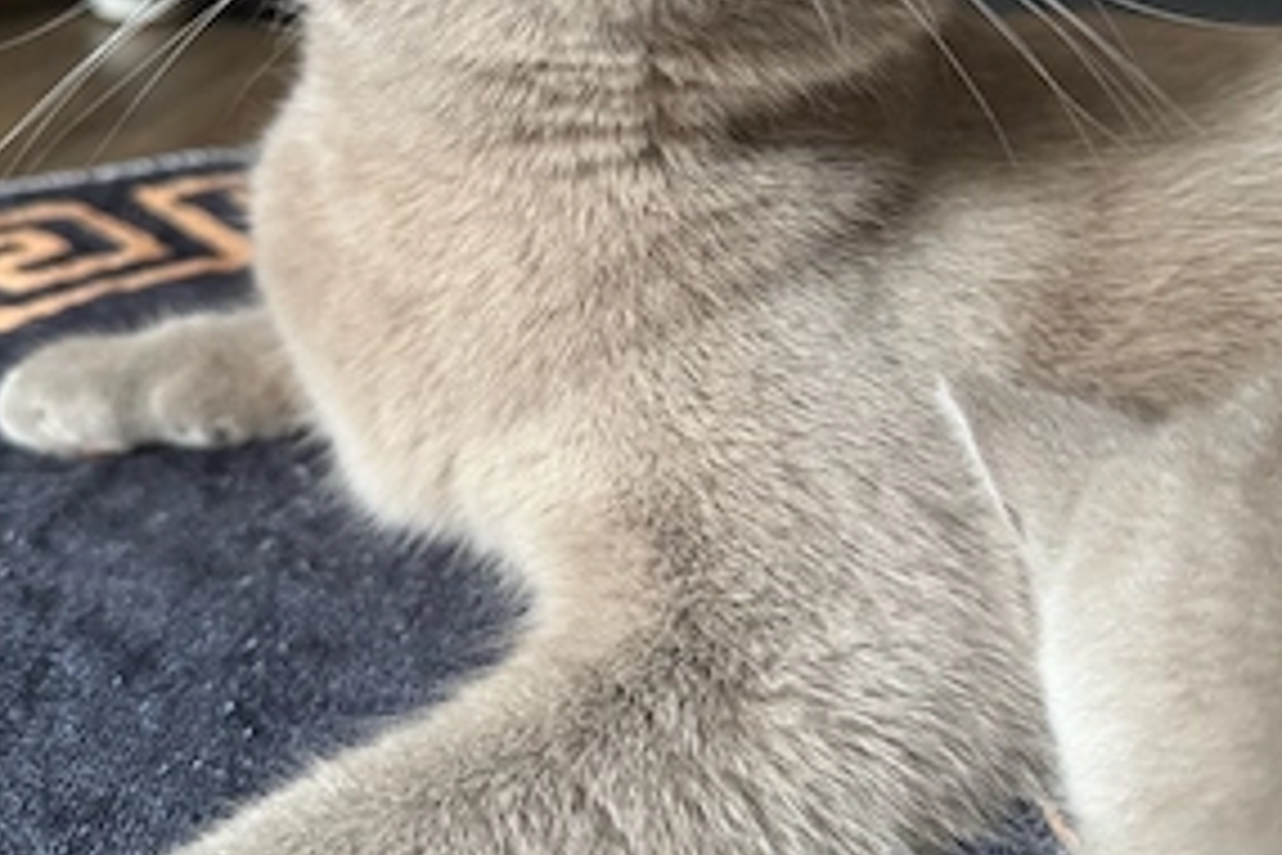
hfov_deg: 54.4
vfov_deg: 37.1
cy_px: 234
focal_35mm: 35
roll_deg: -3.1
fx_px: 1246
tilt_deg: -20.2
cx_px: 616
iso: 400
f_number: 1.78
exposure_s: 1/60
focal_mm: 6.76
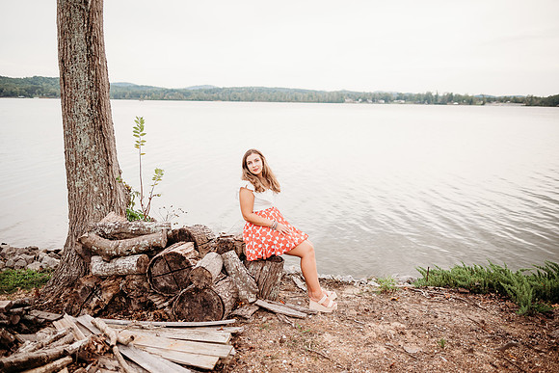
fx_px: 373
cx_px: 280
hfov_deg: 73.7
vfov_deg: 53.2
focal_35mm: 24
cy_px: 186
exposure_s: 1/500
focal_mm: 24
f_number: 2.2
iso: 200
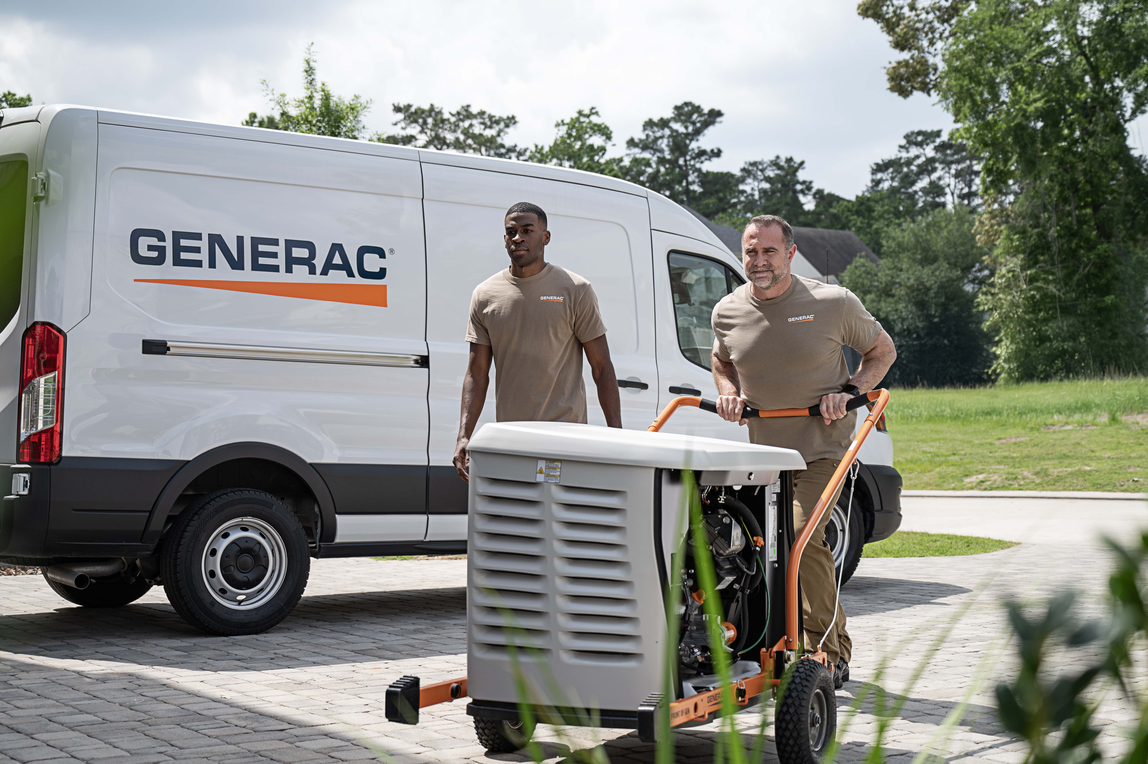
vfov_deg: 27.0
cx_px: 574
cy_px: 382
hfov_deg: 39.6
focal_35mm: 50
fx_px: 1593
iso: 100
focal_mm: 50
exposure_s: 1/640
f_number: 4
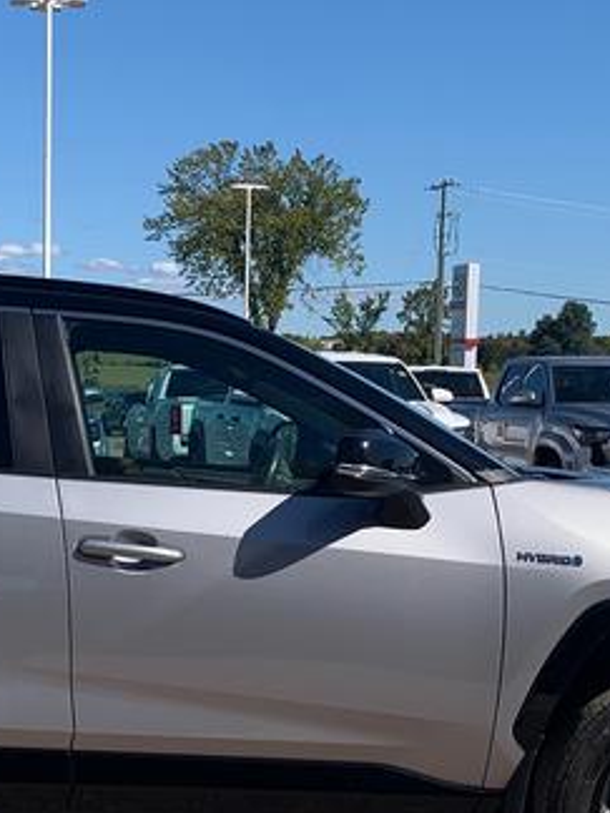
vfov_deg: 25.2
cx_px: 103
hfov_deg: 18.9
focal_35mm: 77
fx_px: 1809
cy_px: 539
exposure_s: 1/2364
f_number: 1.8
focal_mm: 4.25
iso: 25
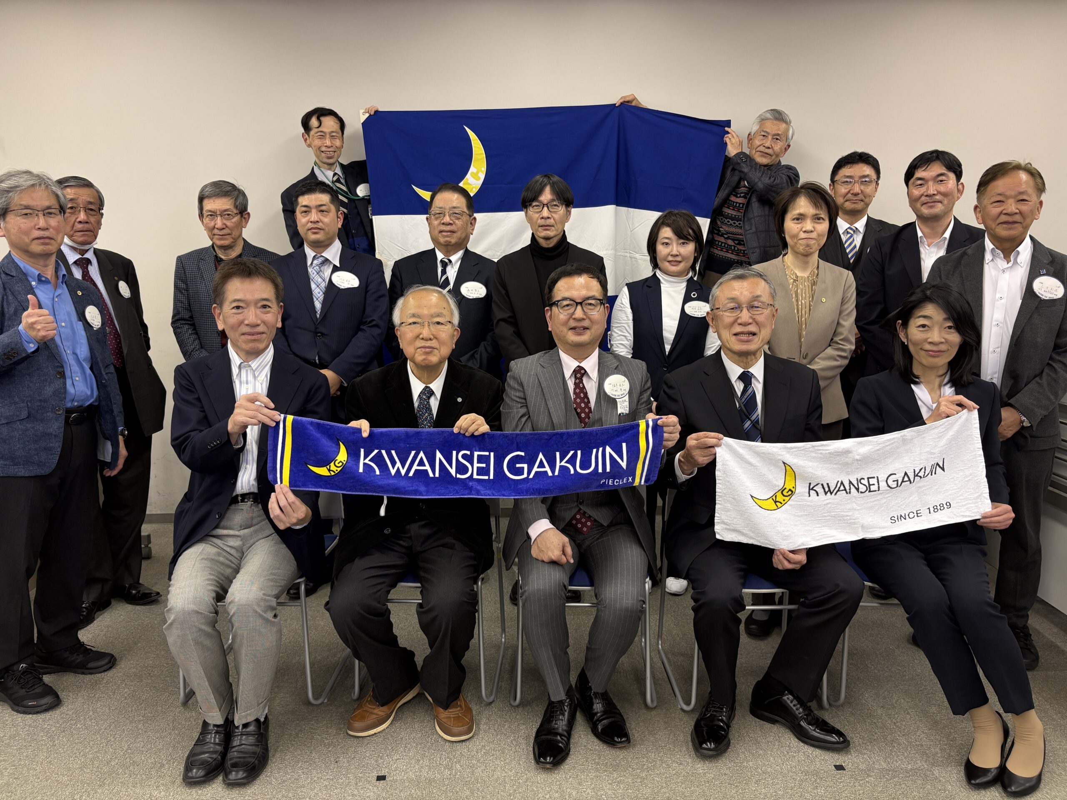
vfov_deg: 53.1
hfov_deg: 67.3
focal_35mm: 26
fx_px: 801
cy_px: 400
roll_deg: +0.3
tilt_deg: -10.0
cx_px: 534
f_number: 1.6
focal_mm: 5.96
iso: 100
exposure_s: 1/60
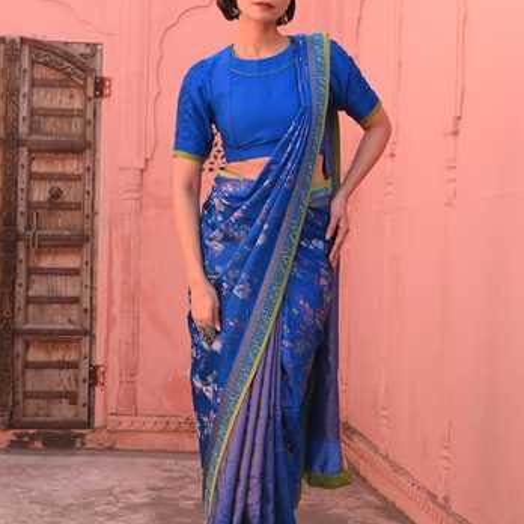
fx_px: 1010
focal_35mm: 59
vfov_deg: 29.0
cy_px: 294
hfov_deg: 29.1
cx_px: 262
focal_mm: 46
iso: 500
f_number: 5.6
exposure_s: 1/500
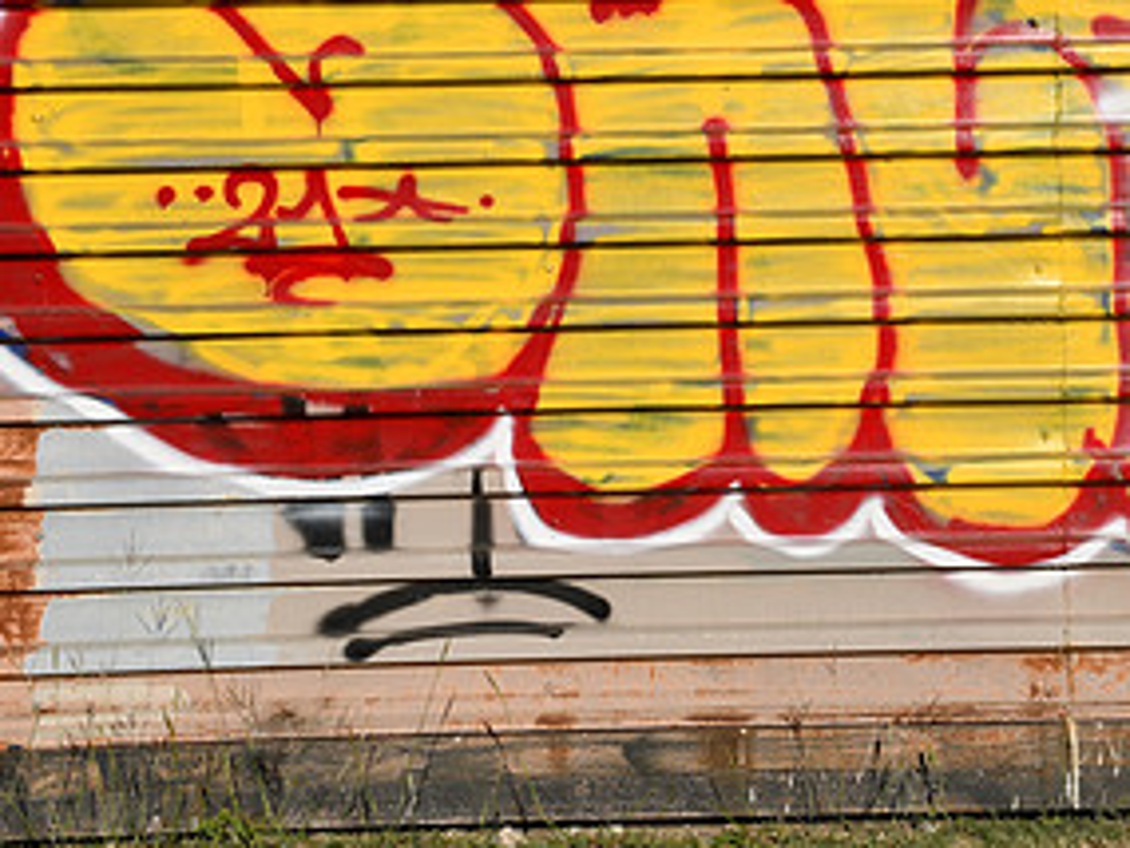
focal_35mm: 94
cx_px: 960
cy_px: 101
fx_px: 3070
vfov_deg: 15.6
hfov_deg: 20.5
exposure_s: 1/400
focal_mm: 32
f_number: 10
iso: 100
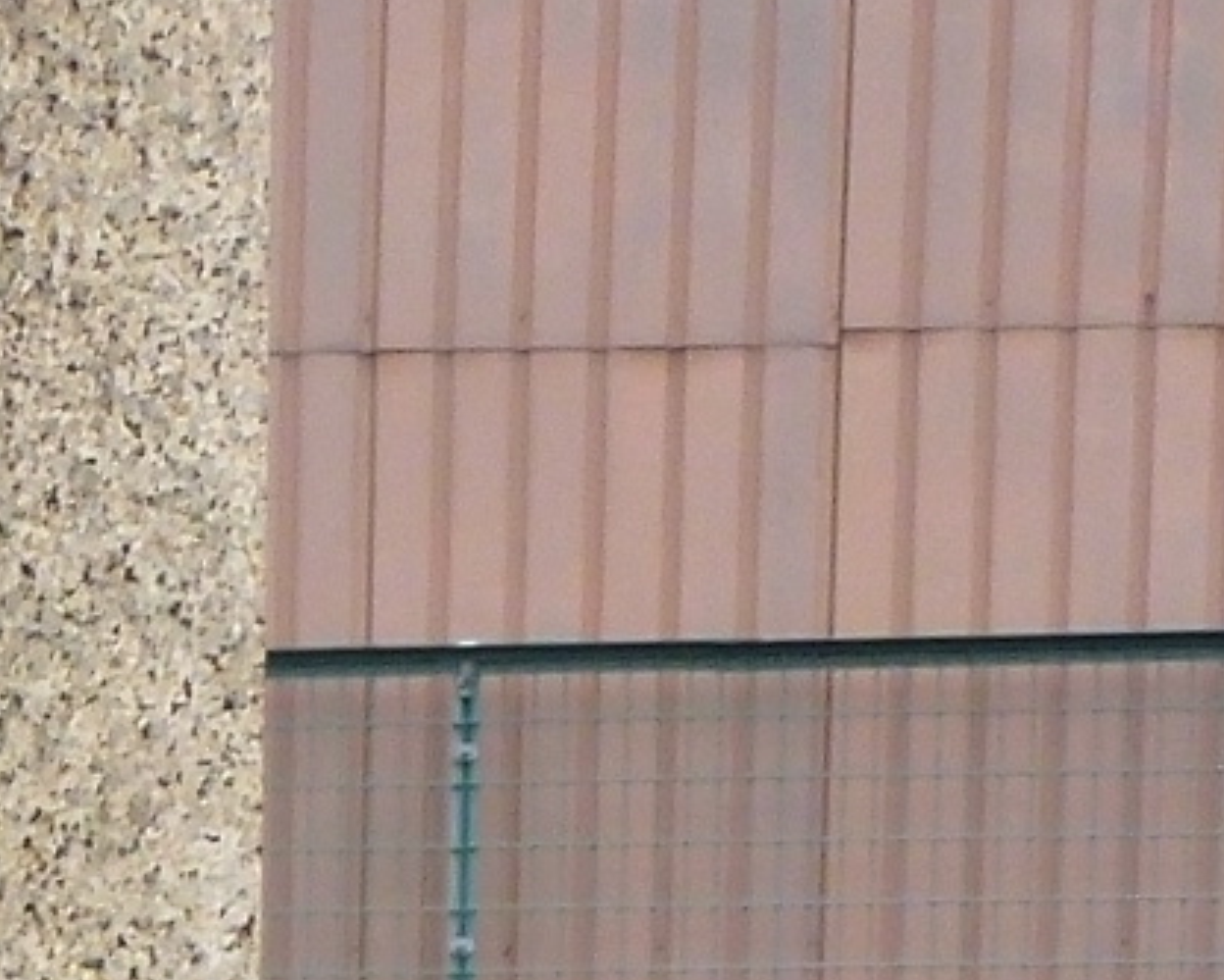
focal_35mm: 144
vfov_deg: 9.5
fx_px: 5218
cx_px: -491
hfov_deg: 12.8
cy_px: 2413
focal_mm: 4.3
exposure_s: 1/125
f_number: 3.3
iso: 100
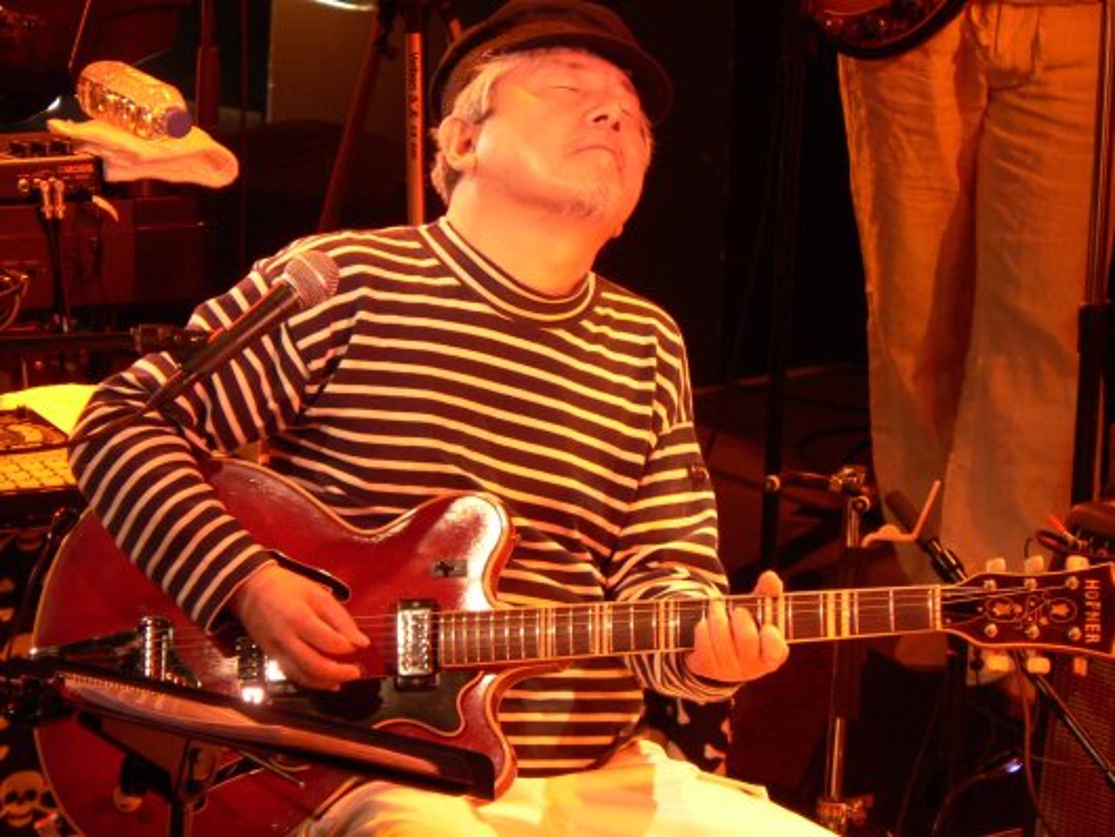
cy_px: 418
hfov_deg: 6.6
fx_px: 9700
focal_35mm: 301
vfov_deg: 4.9
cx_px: 558
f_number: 3.3
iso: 150
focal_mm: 50.1
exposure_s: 1/50
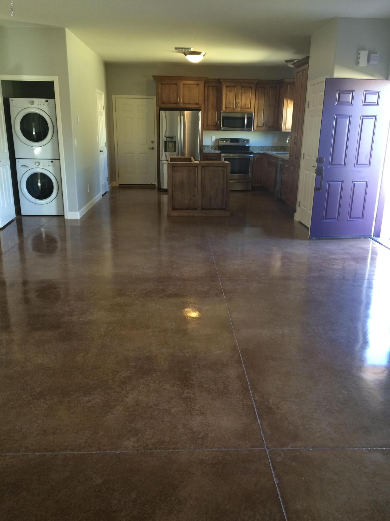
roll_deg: +1.2
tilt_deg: -15.1
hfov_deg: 48.2
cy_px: 260
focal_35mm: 29
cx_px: 195
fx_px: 436
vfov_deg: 61.7
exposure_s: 1/30
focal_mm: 4.15
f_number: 2.2
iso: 100
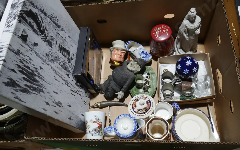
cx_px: 120
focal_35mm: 32
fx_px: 209
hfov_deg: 59.7
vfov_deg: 39.4
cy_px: 72
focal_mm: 15
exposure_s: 1/100
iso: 200
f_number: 3.6
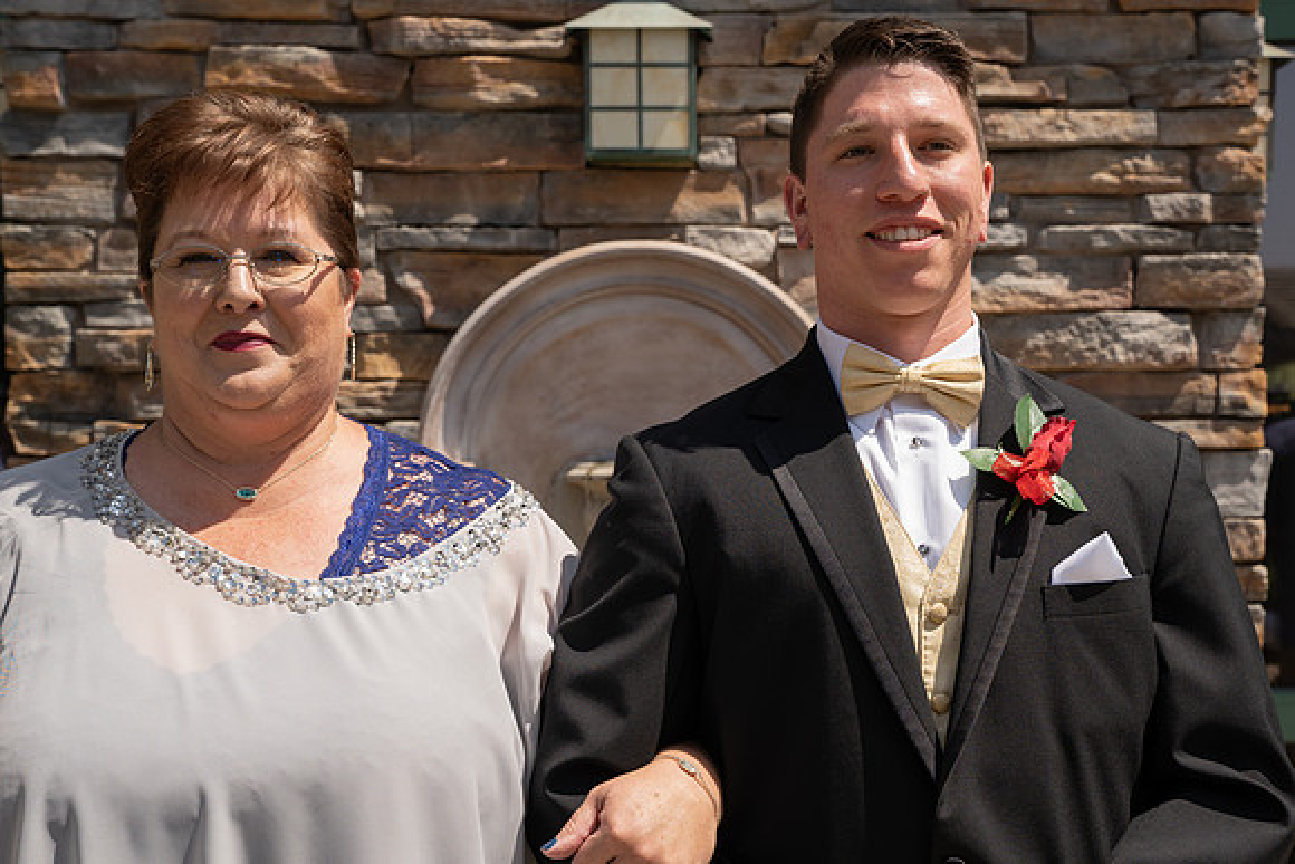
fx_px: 2159
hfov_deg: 33.3
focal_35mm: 60
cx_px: 733
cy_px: 433
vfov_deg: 22.6
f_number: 8
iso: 100
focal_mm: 53
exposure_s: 1/200
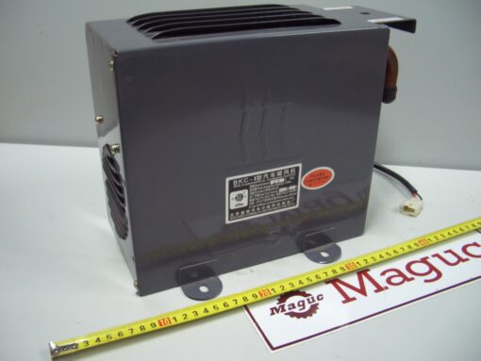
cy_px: 180
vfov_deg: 40.7
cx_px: 240
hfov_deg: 52.6
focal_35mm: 35
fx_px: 487
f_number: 2.6
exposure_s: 1/10
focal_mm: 5.8
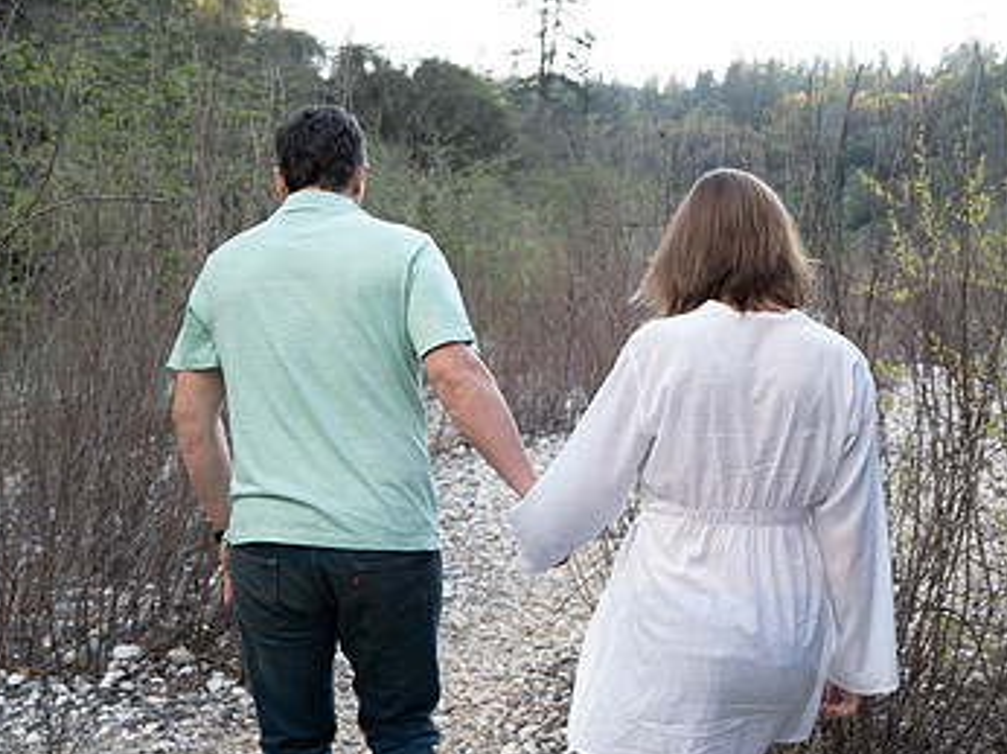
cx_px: 620
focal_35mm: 50
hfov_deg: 38.0
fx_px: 1454
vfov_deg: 29.1
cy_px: 394
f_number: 4.5
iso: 500
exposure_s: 1/125
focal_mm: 31
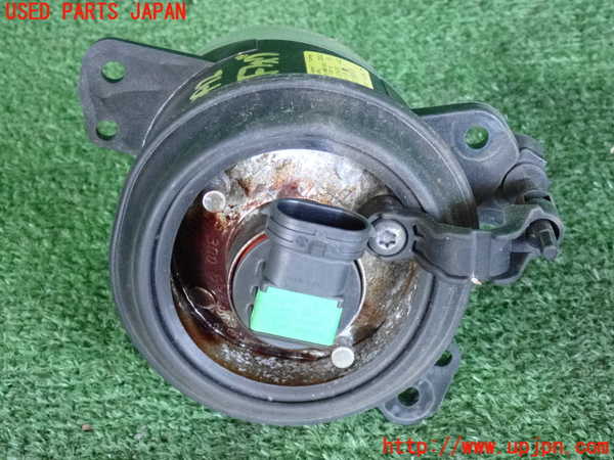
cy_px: 230
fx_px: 1774
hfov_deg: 19.6
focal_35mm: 100
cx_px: 307
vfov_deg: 14.8
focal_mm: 18
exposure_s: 1/125
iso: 2000
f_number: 4.9
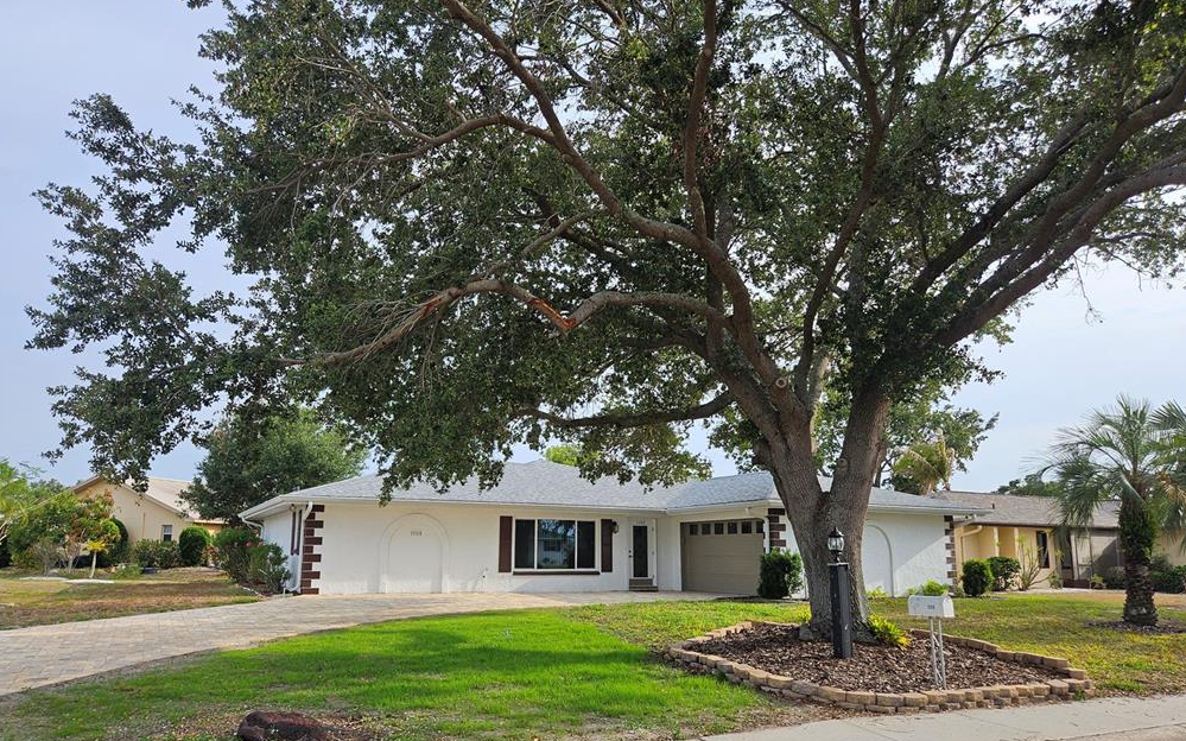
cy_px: 432
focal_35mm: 25
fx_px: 808
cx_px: 591
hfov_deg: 72.6
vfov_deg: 49.1
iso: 25
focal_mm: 5.4
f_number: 1.8
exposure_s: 1/1053
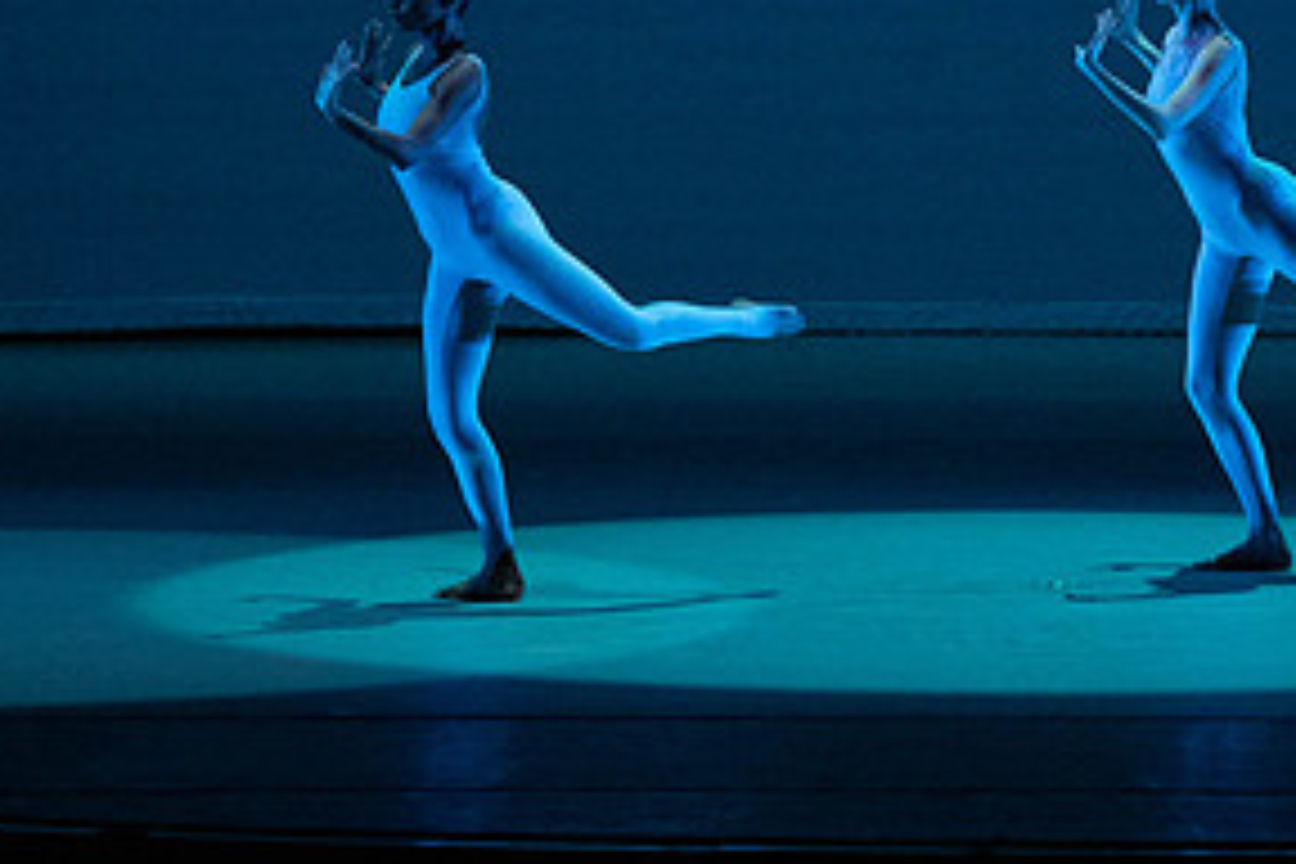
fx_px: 13247
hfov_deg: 5.6
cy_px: 34
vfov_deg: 3.7
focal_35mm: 368
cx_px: 1202
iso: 16000
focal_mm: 183
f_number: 5.6
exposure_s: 1/400
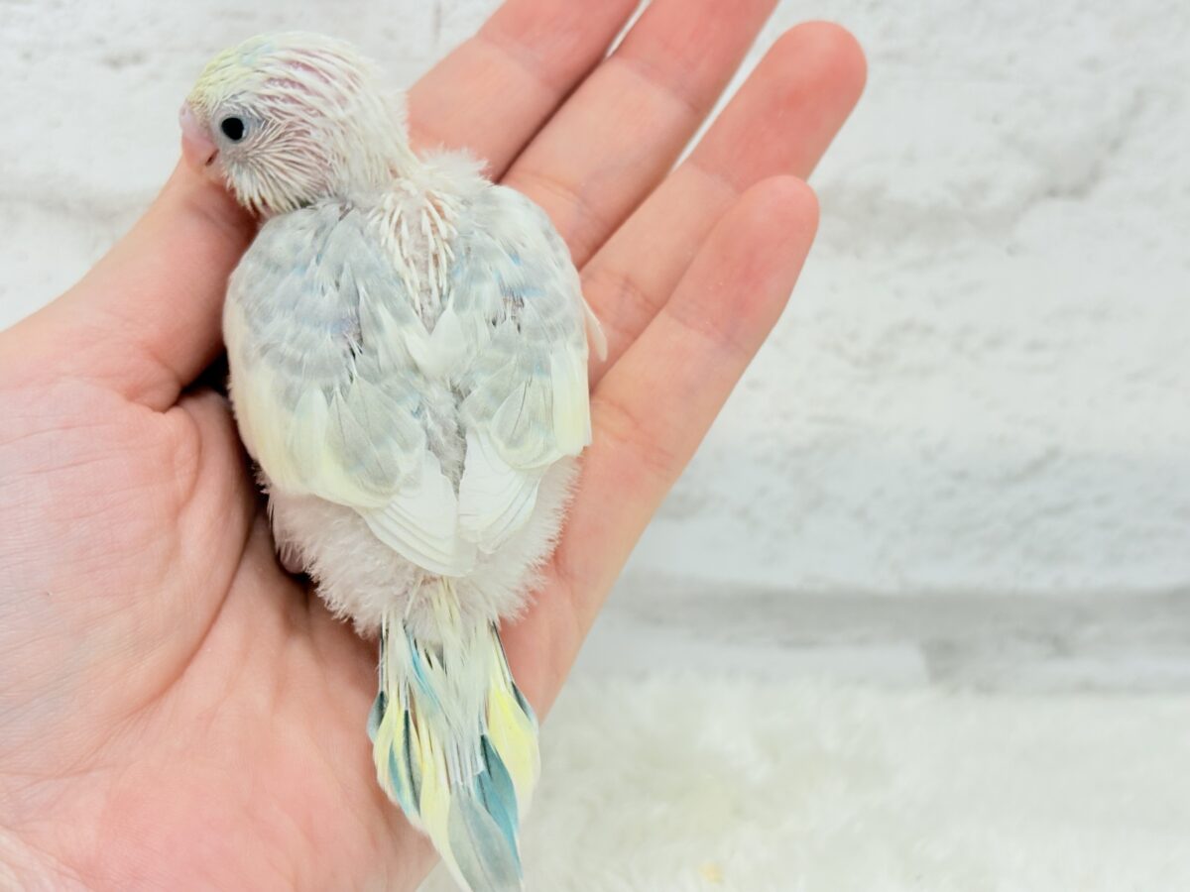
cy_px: 446
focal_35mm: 52
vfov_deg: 28.0
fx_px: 1788
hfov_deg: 36.8
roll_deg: -1.6
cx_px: 595
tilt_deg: -20.2
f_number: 1.6
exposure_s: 1/100
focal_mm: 5.96
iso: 64
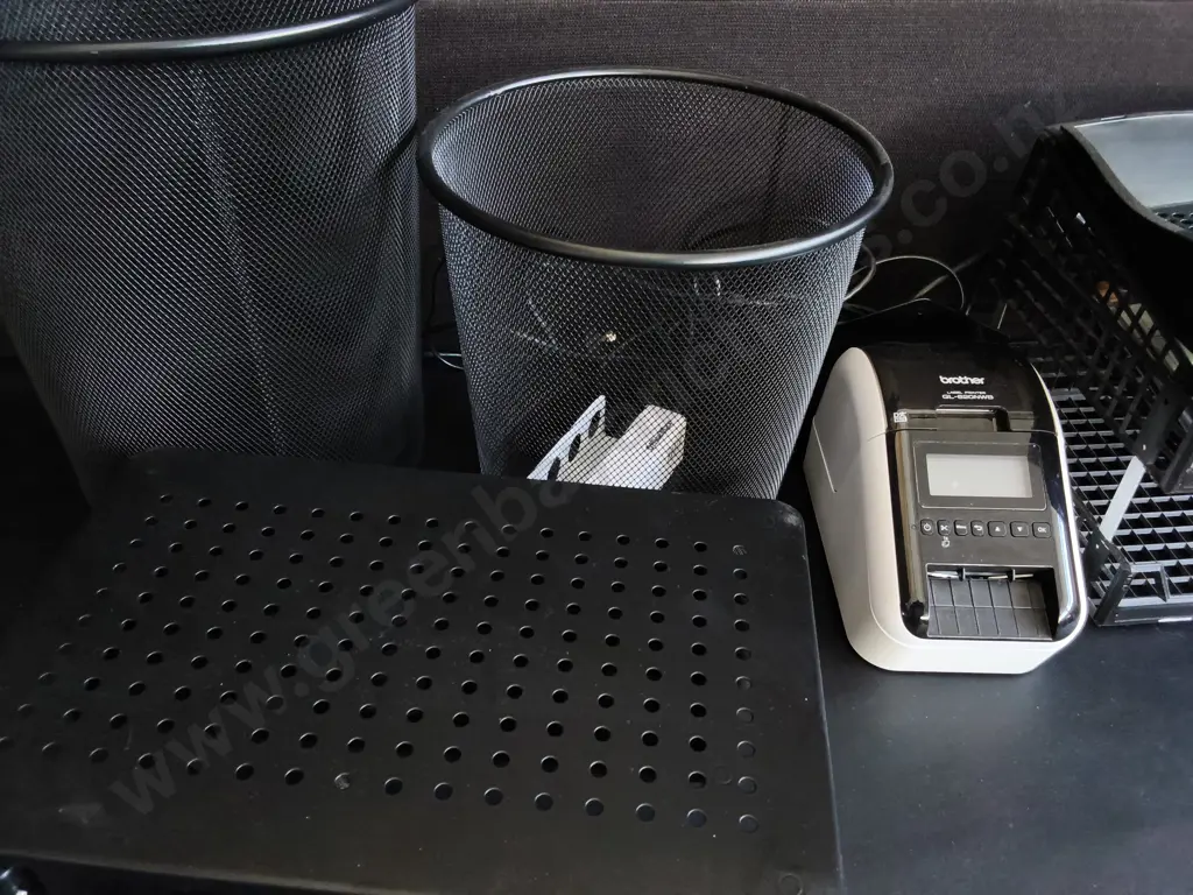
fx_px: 931
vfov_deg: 51.4
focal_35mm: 27
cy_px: 448
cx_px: 596
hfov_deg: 65.3
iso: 250
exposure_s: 1/100
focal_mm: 2.87
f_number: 2
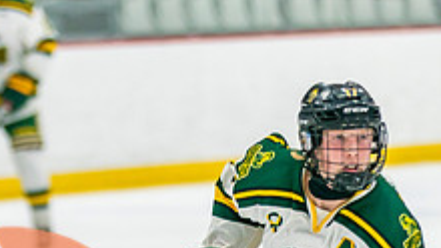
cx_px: 238
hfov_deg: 4.0
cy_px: 249
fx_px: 6376
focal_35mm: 545
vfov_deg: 2.2
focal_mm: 142
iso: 640
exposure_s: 1/640
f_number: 2.8
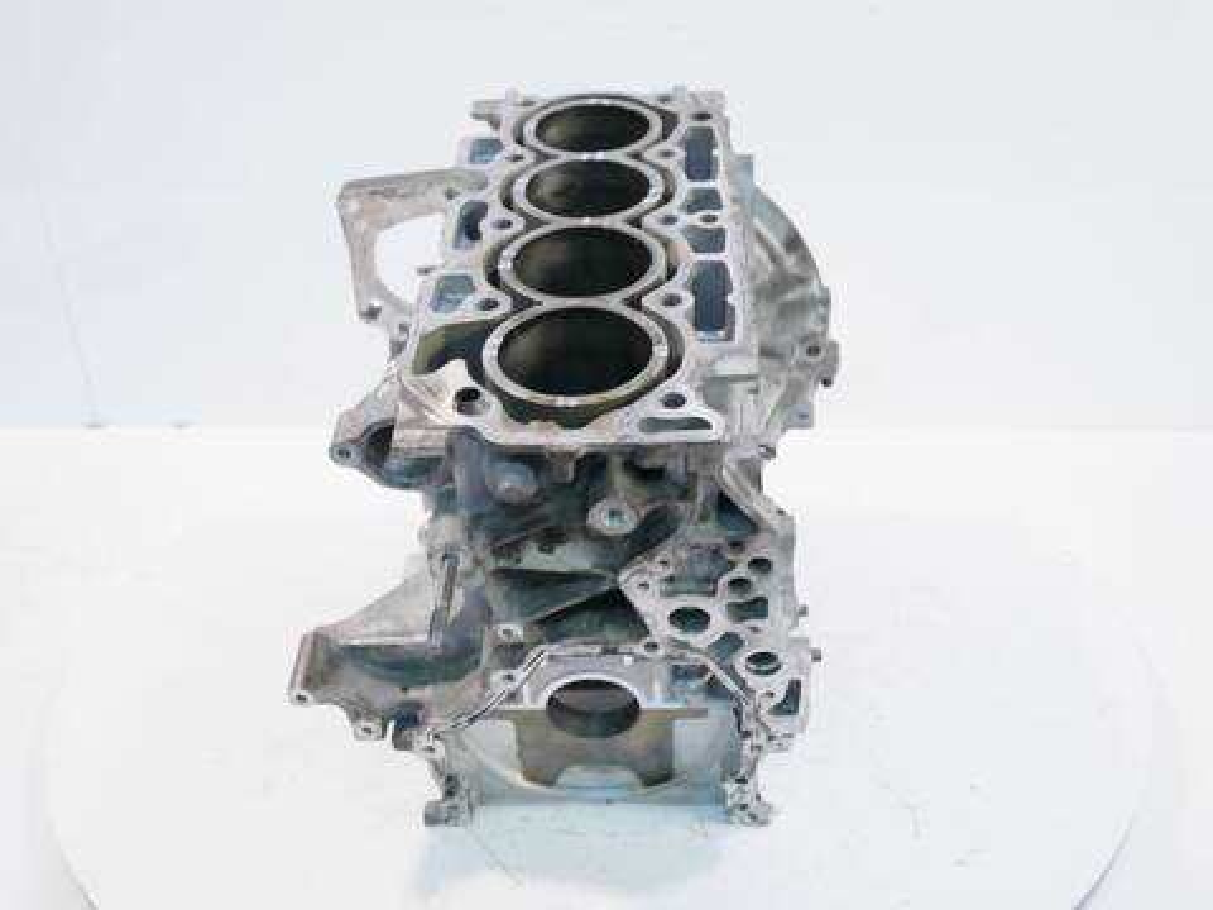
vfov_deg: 41.8
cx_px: 606
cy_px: 455
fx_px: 1191
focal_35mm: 34
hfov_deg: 54.0
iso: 320
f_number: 4
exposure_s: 1/60
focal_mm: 17
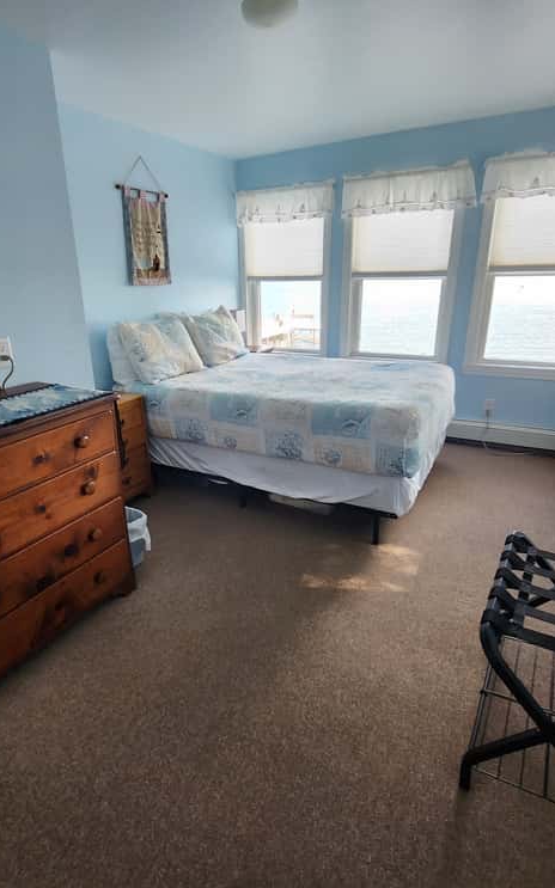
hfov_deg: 61.9
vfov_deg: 88.0
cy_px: 439
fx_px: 460
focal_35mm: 19
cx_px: 237
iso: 125
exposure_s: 1/60
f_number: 2.2
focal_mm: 1.74
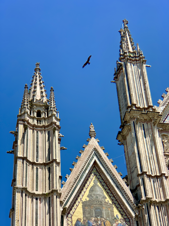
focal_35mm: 52
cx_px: 84
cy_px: 113
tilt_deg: +45.7
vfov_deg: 36.8
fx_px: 338
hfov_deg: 28.0
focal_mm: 6
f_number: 2.4
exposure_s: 1/1115
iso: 16
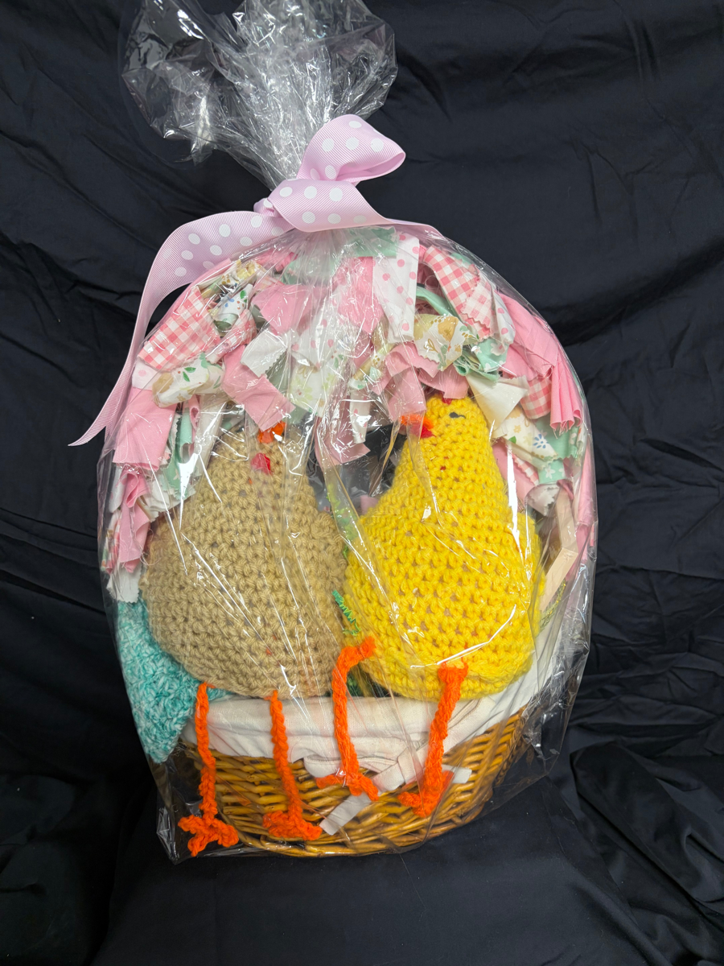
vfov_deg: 67.3
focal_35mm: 26
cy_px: 483
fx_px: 725
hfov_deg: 53.1
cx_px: 362
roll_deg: -1.7
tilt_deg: -18.8
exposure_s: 1/60
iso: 125
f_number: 1.6
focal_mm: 5.96
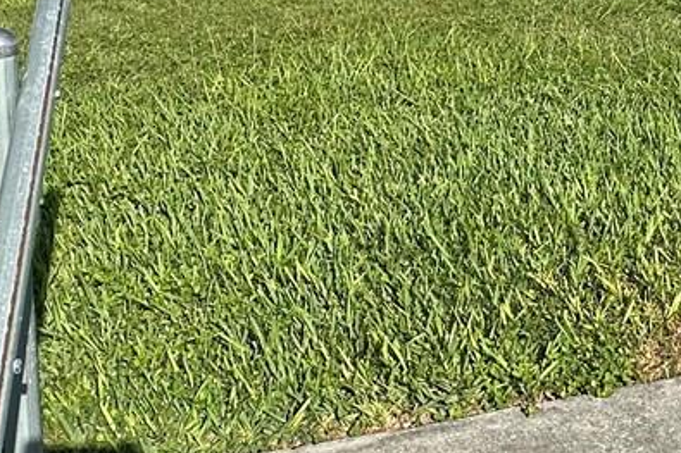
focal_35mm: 59
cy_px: -41
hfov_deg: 32.9
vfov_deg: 21.8
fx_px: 1116
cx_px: 553
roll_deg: +1.1
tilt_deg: -3.8
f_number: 2.2
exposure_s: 1/2398
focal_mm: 2.22
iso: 50
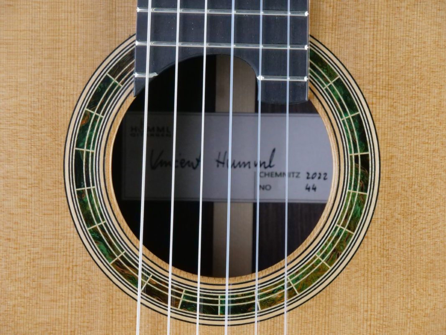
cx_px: 223
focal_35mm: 300
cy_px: 168
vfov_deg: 5.0
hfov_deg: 6.6
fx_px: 3865
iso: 3200
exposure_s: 1/125
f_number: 11
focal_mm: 150
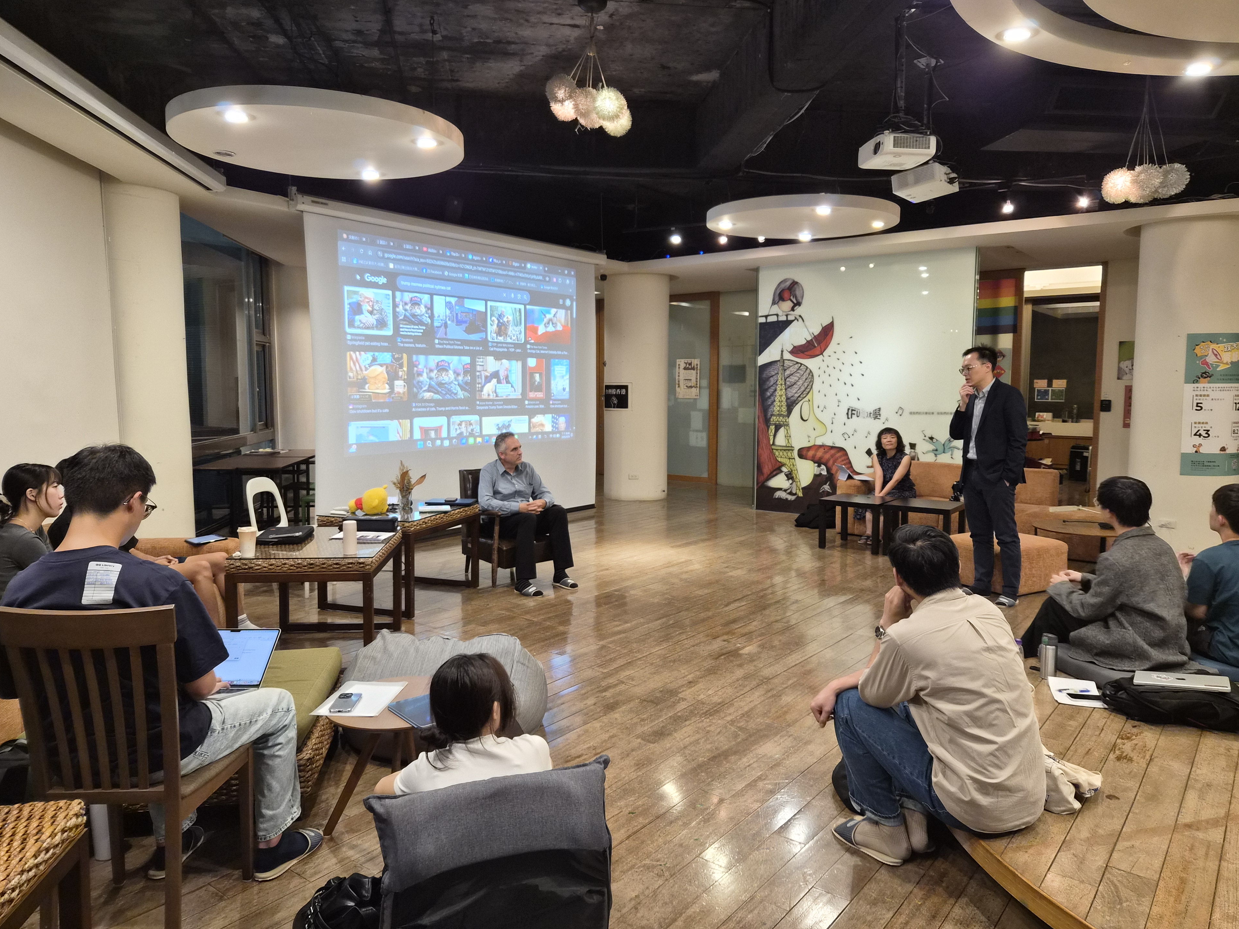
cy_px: 452
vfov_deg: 56.8
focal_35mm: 24
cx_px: 624
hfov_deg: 71.6
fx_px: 859
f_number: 1.8
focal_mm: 5.4
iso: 500
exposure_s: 1/120
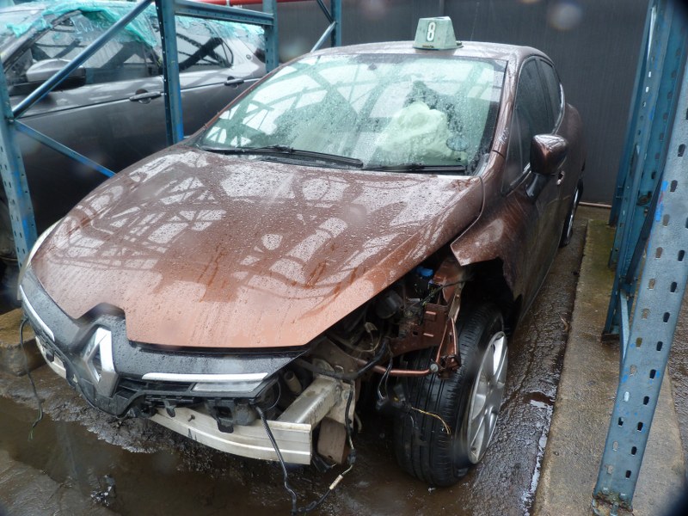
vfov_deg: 54.9
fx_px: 497
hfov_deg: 69.4
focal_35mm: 25
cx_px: 344
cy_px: 258
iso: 80
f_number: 3.6
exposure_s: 1/100
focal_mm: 4.5
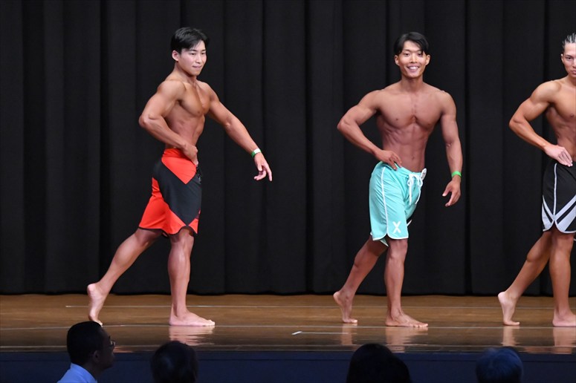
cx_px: 288
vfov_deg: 6.3
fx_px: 3470
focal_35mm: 217
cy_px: 192
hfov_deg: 9.5
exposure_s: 1/400
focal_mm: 145
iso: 8000
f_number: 5.6
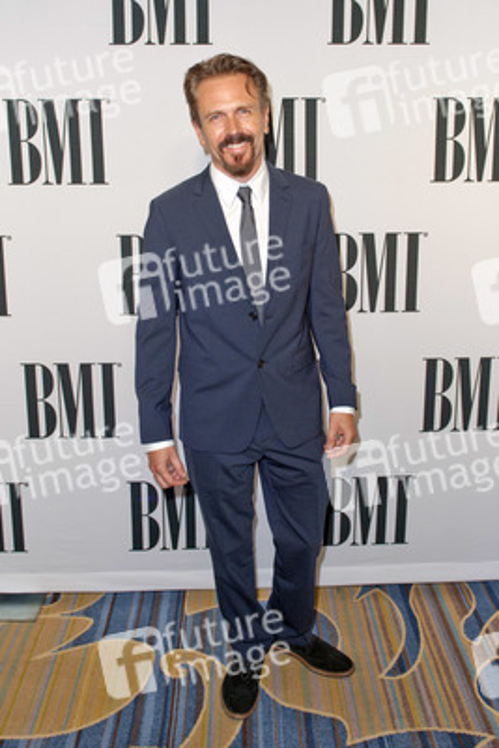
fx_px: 499
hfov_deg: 53.2
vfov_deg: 73.7
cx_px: 250
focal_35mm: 24
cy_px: 374
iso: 500
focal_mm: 24
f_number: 4
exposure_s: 1/400
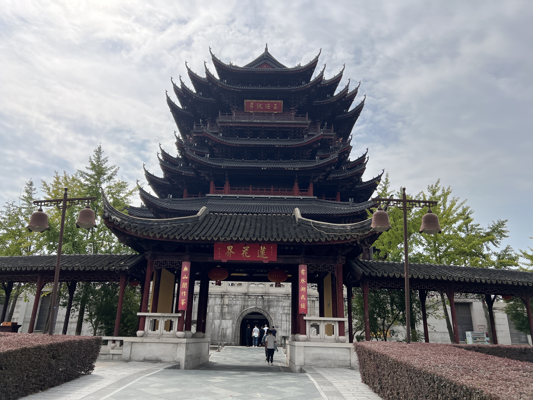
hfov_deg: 67.3
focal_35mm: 26
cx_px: 266
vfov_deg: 53.1
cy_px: 200
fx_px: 400
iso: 50
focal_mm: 5.7
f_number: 1.5
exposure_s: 1/6579
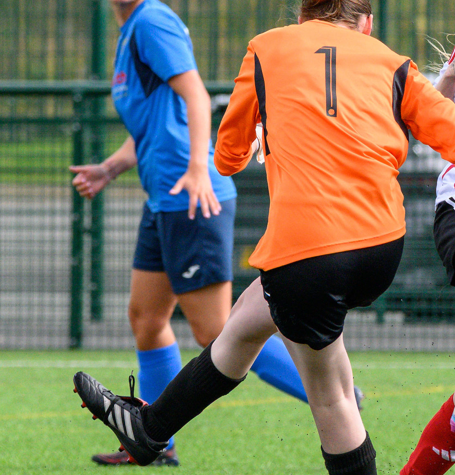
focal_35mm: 1017
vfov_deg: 1.8
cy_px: 96
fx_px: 15474
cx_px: 418
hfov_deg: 1.7
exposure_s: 1/2500
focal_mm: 220
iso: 1000
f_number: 5
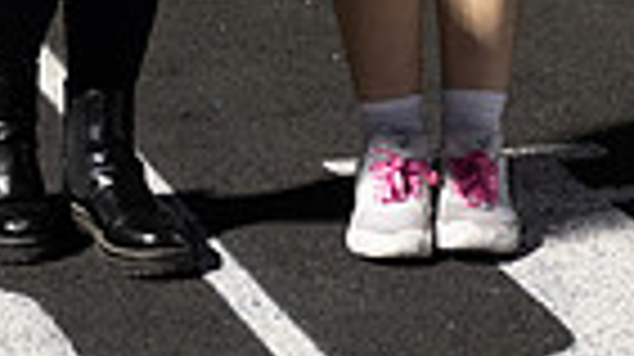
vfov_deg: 4.5
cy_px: -632
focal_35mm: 262
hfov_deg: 8.2
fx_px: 4400
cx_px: 526
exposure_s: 1/160
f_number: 3.2
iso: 1600
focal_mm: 43
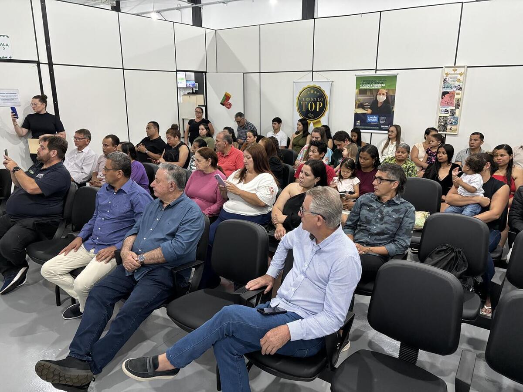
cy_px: 196
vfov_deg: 53.1
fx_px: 393
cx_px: 262
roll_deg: -0.4
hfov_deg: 67.3
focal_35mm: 26
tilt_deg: -15.2
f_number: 1.6
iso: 400
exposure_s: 1/60
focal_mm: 5.96
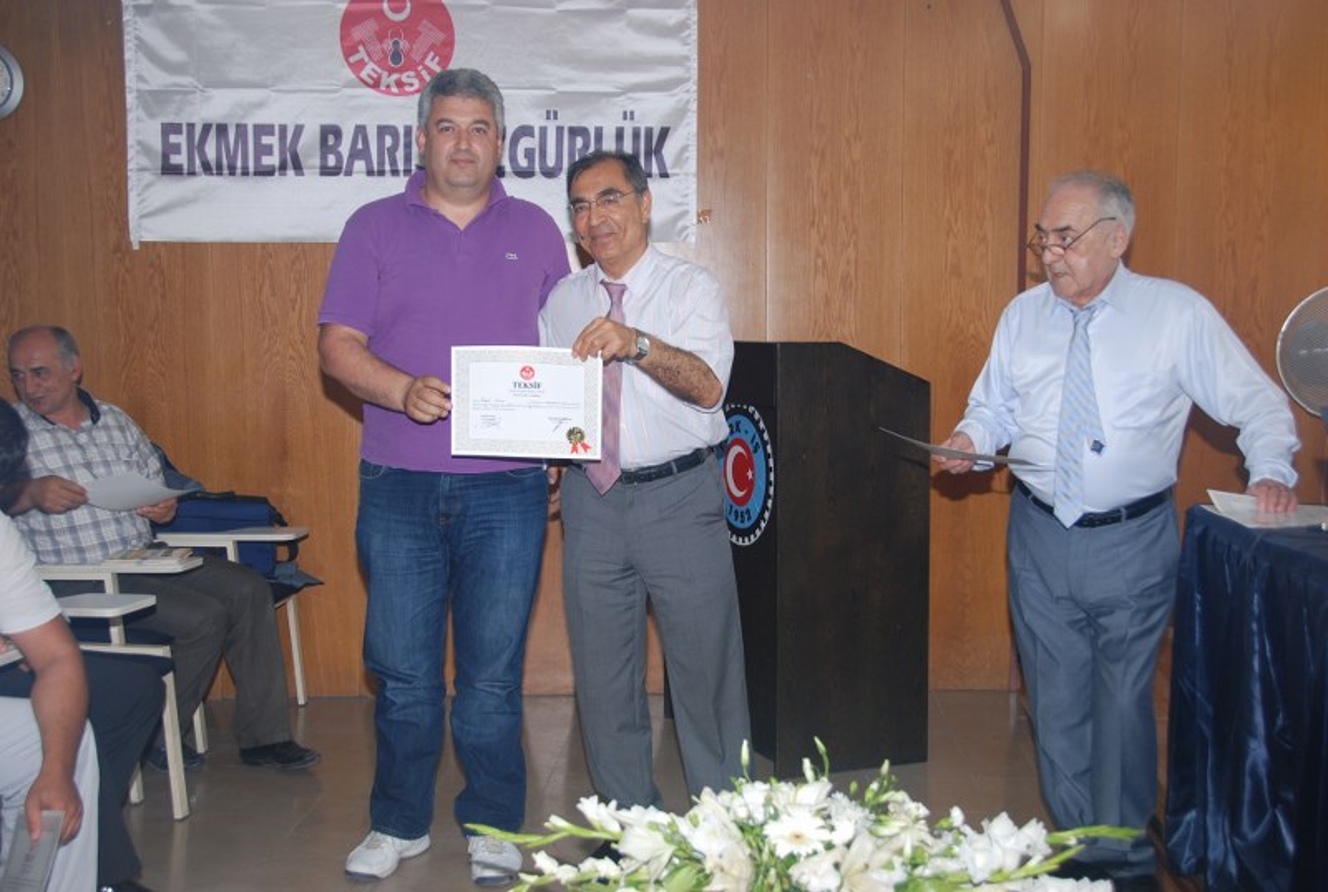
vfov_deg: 31.0
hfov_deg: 44.9
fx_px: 1608
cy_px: 446
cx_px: 664
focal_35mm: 44
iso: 200
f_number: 4.2
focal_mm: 29
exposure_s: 1/60
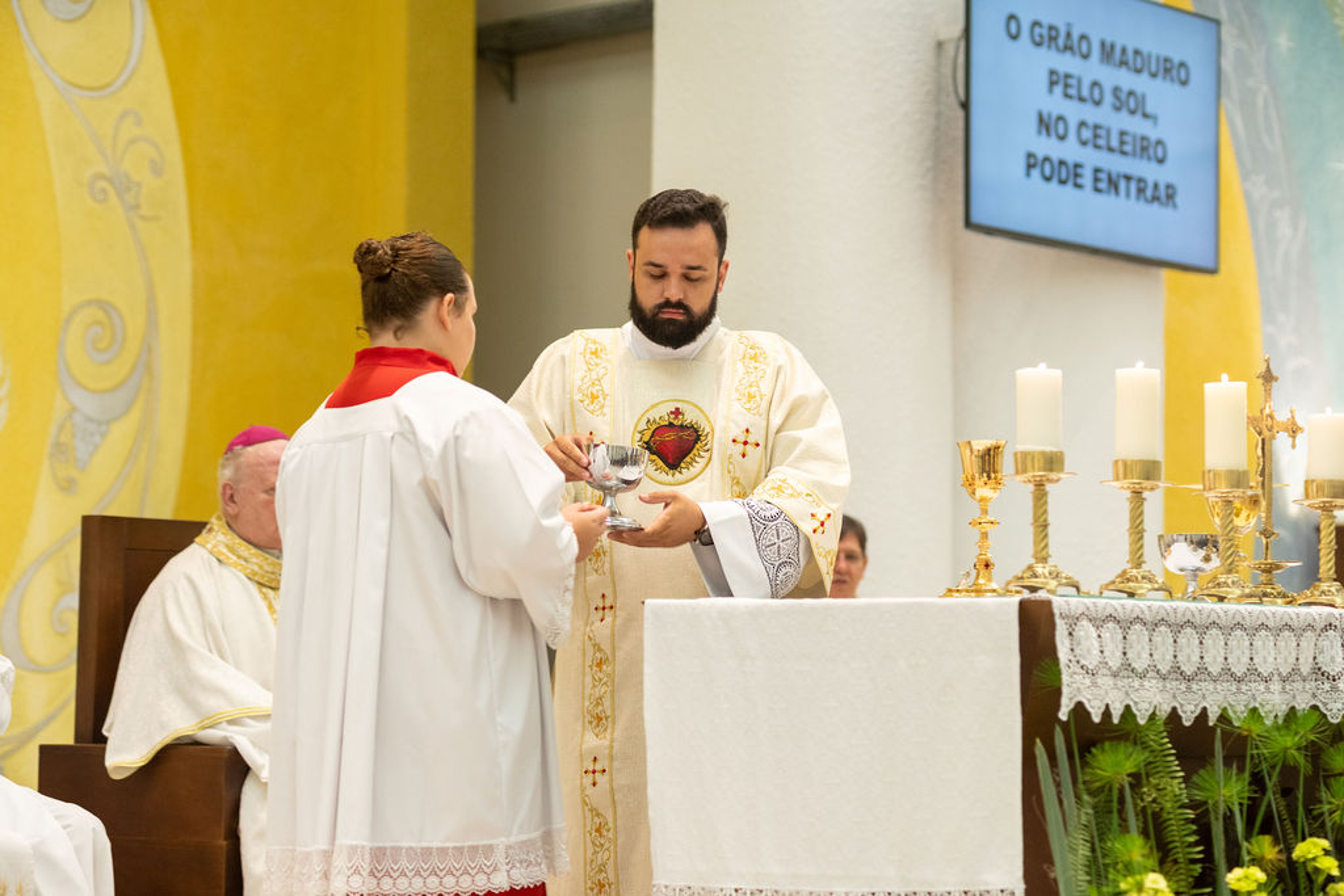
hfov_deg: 23.9
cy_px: 448
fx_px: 3174
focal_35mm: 85
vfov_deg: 16.1
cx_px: 672
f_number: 3.2
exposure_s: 1/200
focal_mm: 85
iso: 2000
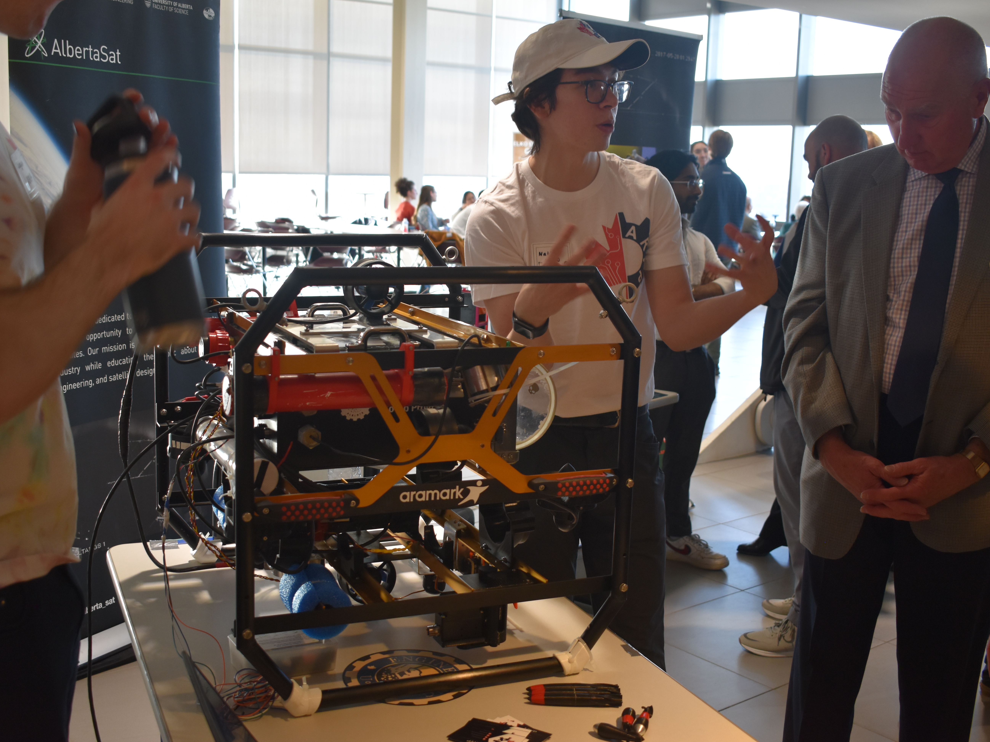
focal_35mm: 42
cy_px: 364
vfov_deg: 34.7
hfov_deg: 45.2
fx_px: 1188
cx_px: 452
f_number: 4
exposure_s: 1/60
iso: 640
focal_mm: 25
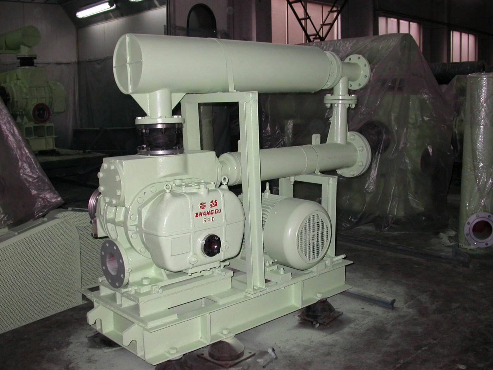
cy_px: 185
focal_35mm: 38
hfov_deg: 49.0
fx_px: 541
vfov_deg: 37.7
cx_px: 246
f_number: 2.6
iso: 100
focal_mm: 7.85
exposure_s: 1/60
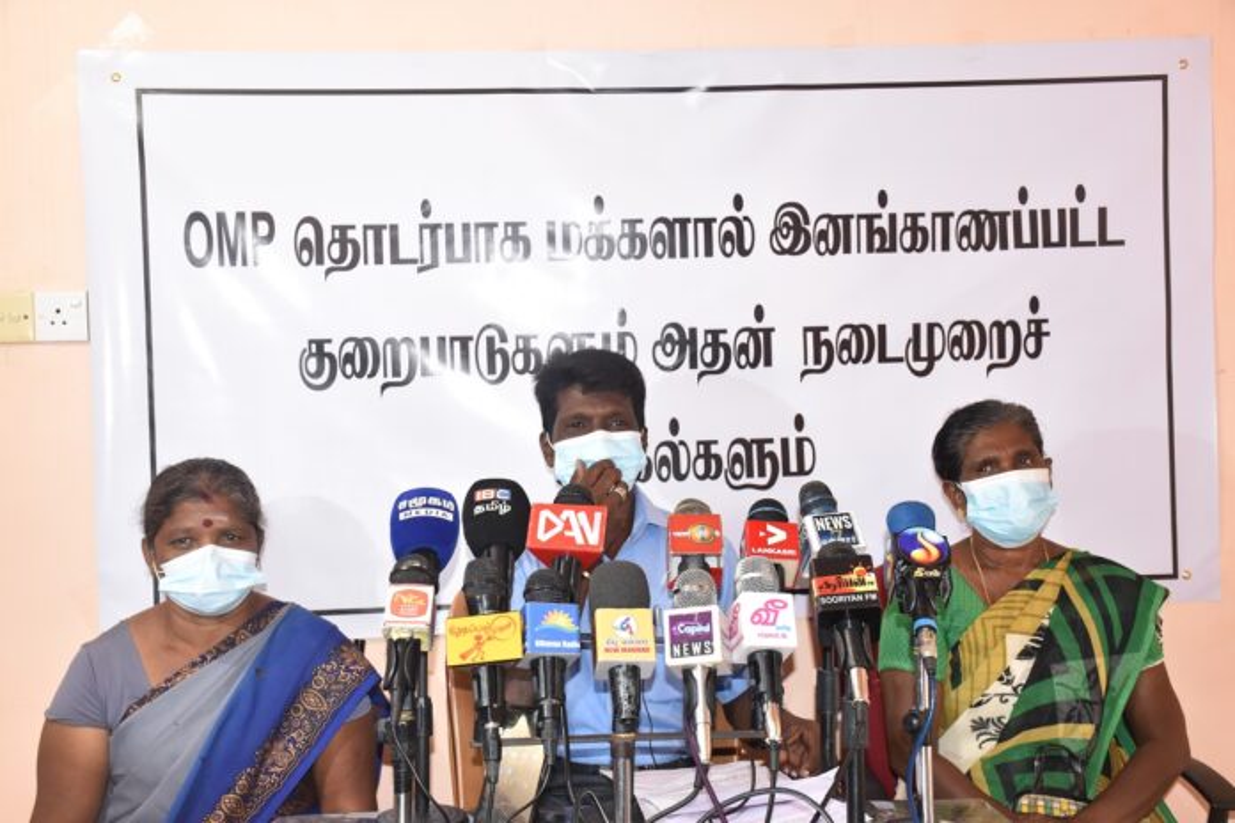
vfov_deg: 29.9
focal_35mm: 45
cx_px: 618
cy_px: 412
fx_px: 1544
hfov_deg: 43.6
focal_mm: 30
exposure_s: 1/20
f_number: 5
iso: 1000
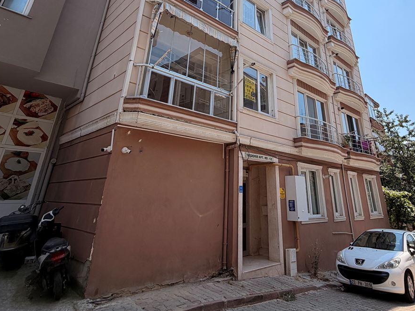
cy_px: 65
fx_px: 276
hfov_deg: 73.5
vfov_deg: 55.0
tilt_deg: +25.8
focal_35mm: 23
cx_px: 238
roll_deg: -0.9
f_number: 2.2
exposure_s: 1/809
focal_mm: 2.22
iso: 20
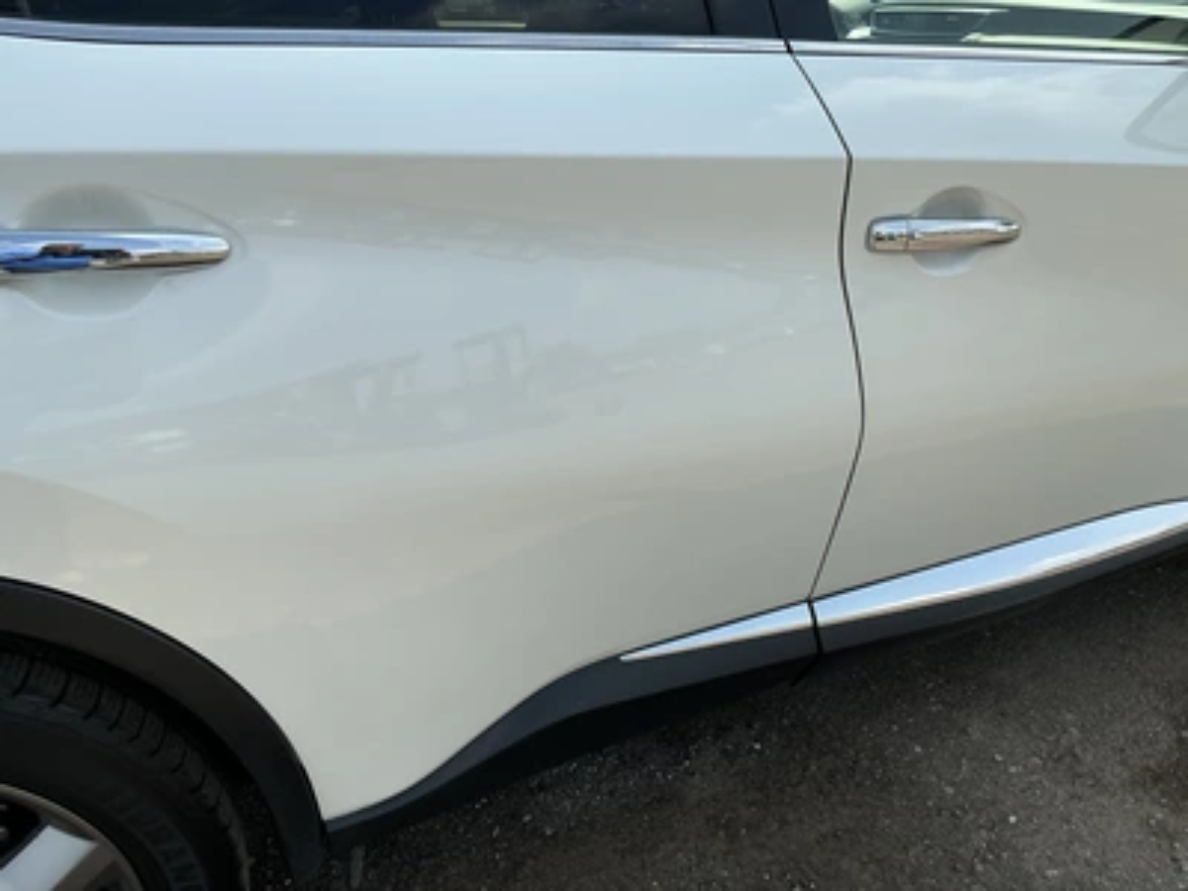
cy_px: 446
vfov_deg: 49.7
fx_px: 961
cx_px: 594
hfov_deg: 63.4
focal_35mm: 28
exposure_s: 1/1490
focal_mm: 3
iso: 25
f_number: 1.8
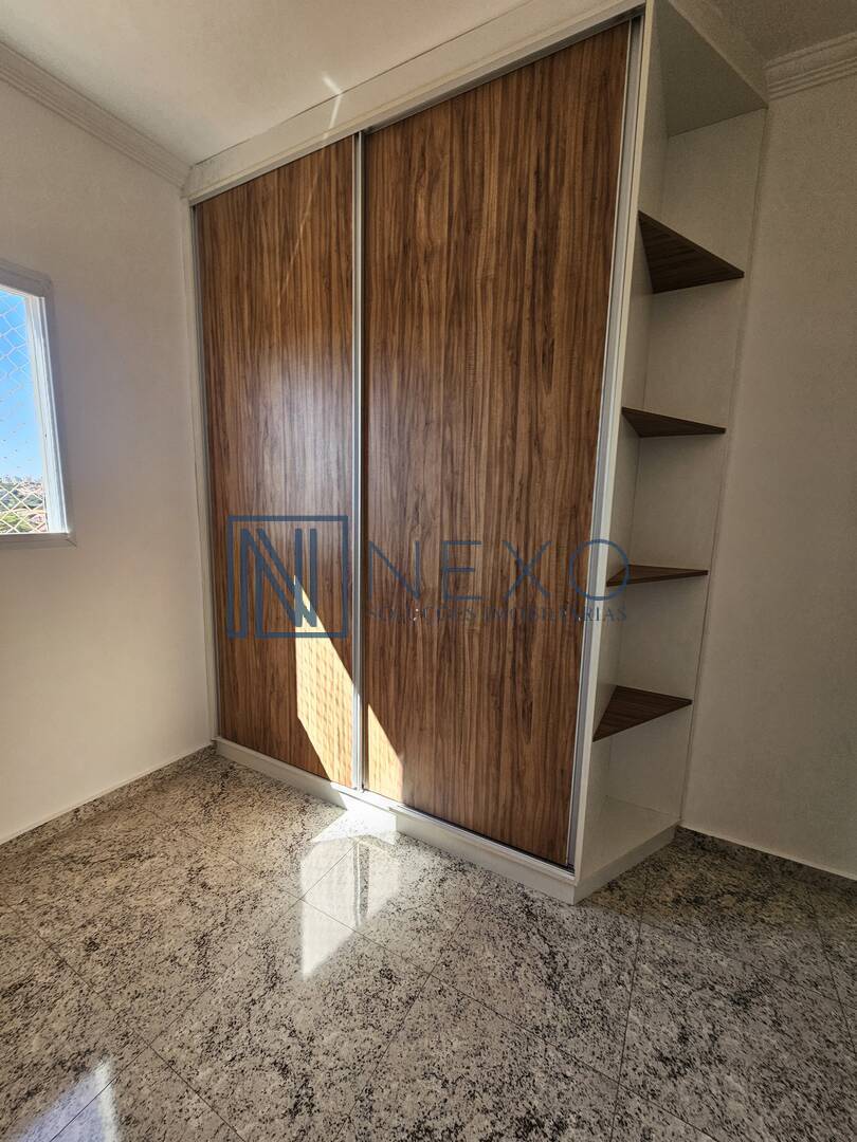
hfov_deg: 89.9
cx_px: 428
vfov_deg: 106.2
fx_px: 429
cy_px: 571
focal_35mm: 13
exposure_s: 1/125
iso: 50
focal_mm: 2.2
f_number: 2.2
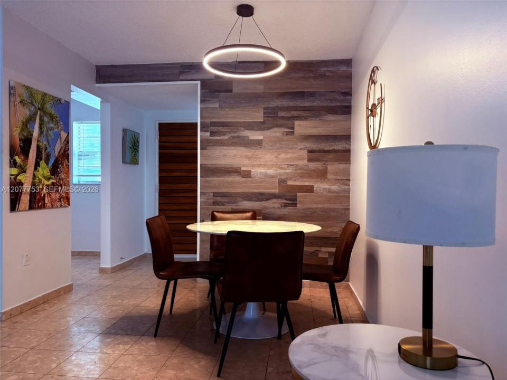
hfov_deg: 67.3
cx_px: 254
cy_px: 190
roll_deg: +0.0
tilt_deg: -0.4
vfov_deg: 53.1
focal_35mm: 26
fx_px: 381
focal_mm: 5.96
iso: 250
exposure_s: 1/120
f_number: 1.6
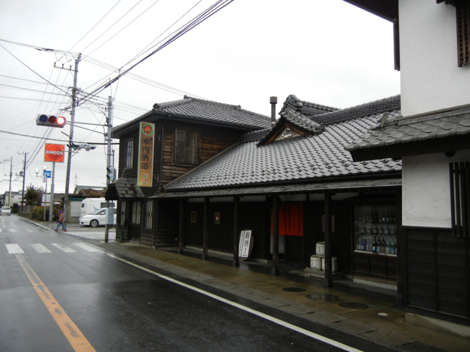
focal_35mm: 30
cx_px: 235
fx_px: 407
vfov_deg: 46.8
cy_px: 176
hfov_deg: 60.0
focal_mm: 5.4
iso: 160
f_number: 3.5
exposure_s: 1/107
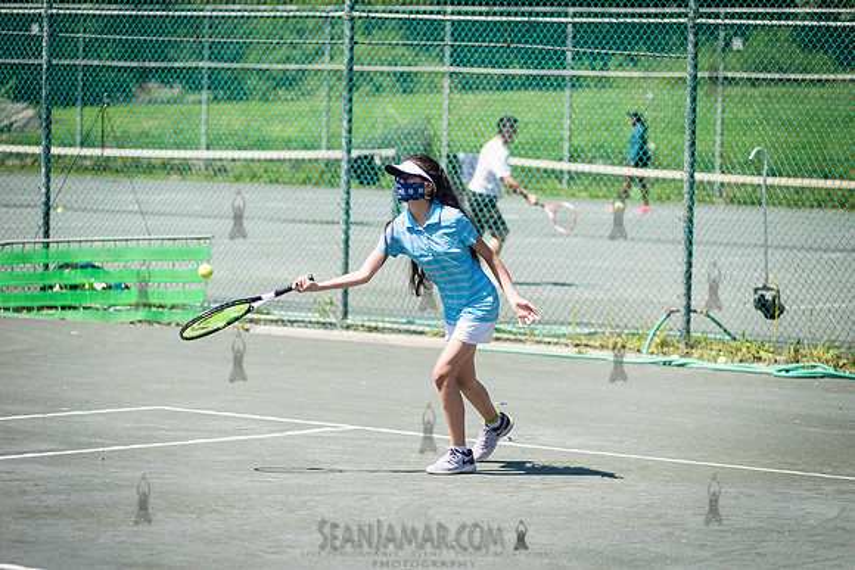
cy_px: 285
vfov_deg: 10.2
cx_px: 428
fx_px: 3207
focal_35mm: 135
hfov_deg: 15.2
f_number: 4
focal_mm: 135
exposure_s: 1/1000
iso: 125
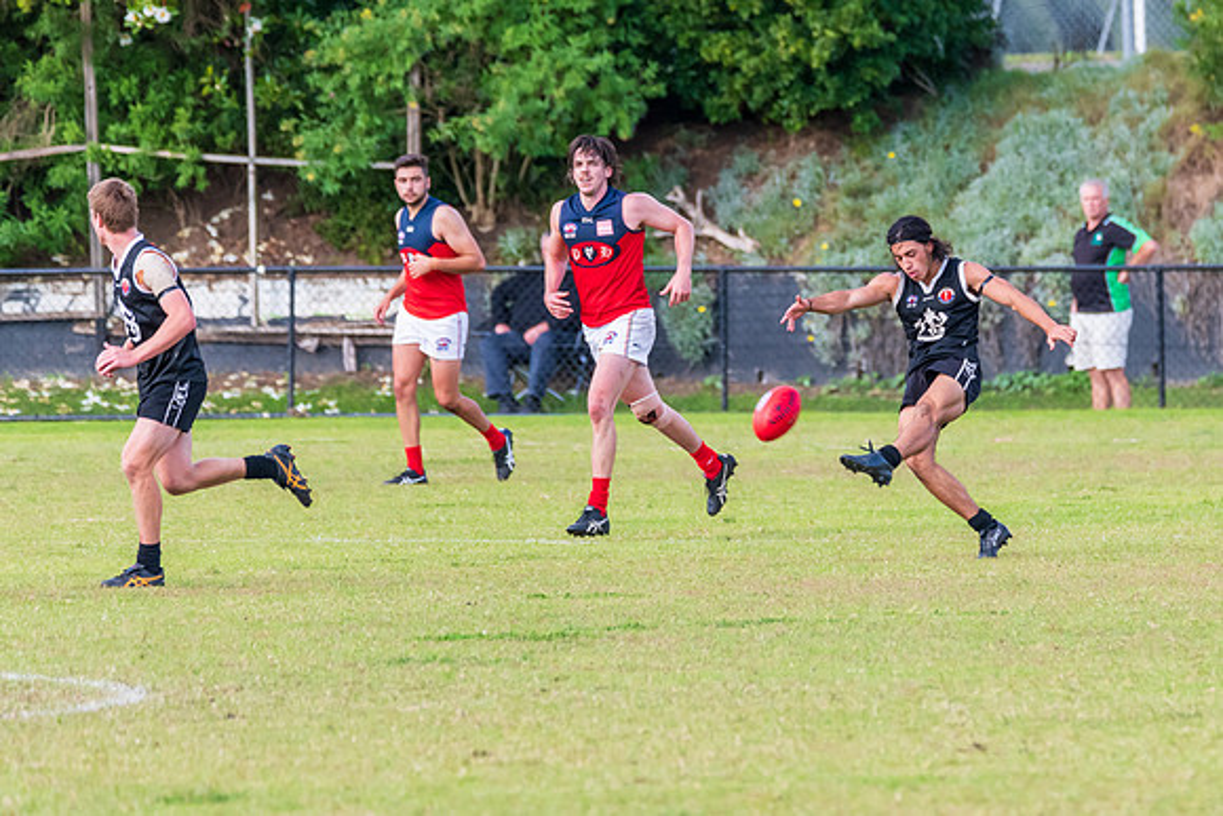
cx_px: 925
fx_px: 19967
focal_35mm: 588
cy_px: 352
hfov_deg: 3.5
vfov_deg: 2.3
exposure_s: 1/1250
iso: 800
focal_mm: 380
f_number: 6
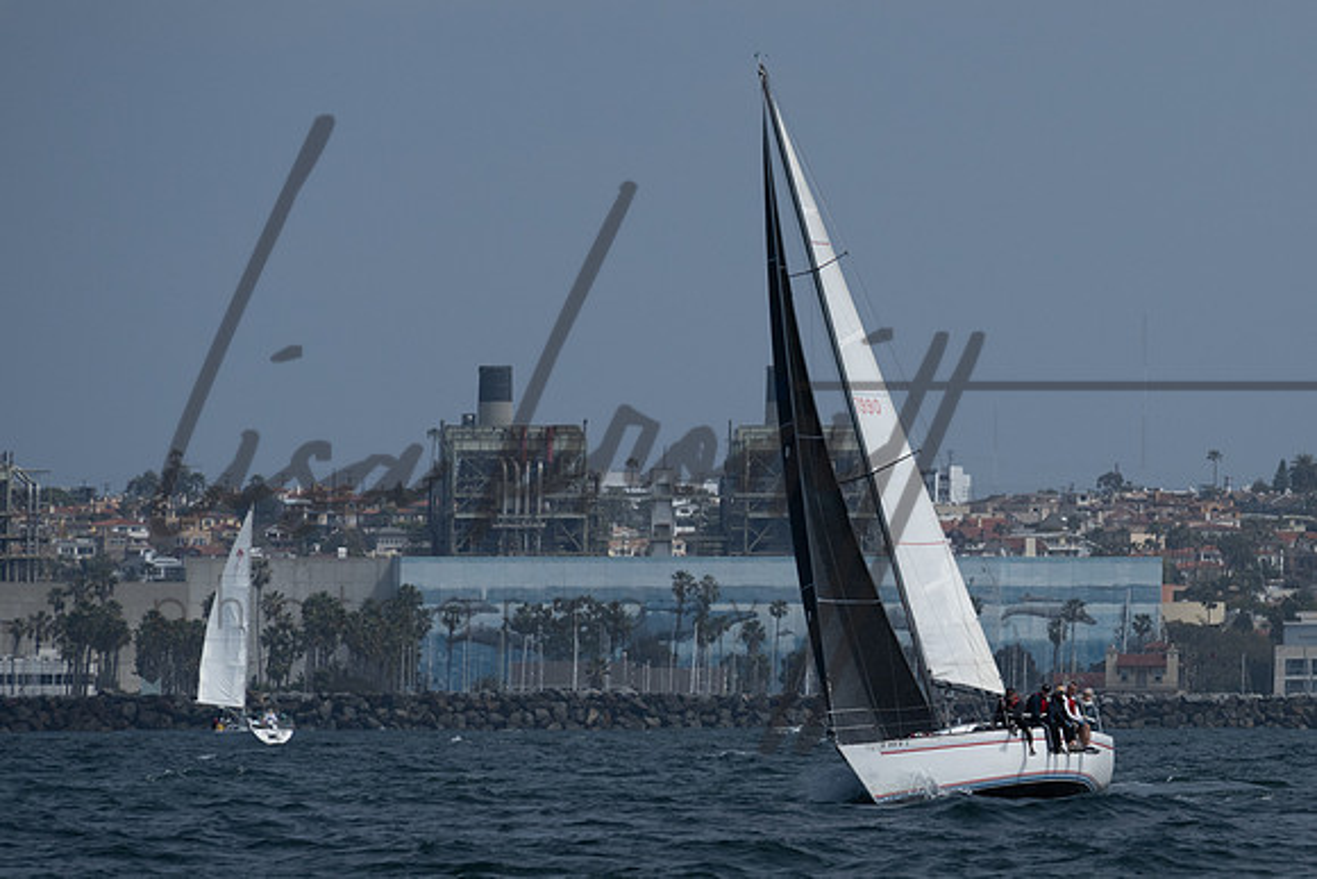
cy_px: 573
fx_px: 16368
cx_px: 1041
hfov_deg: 4.6
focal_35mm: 447
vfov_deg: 3.1
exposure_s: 1/2000
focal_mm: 200
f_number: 6.3
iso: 200
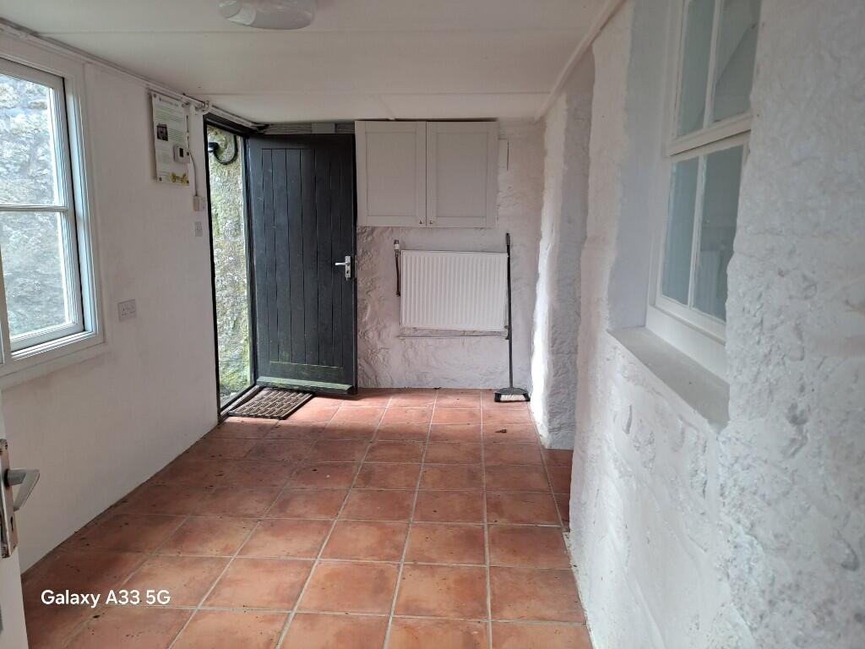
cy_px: 324
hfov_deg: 69.4
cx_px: 432
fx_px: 625
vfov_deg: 54.9
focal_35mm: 25
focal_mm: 4.65
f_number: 1.8
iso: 100
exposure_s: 1/50
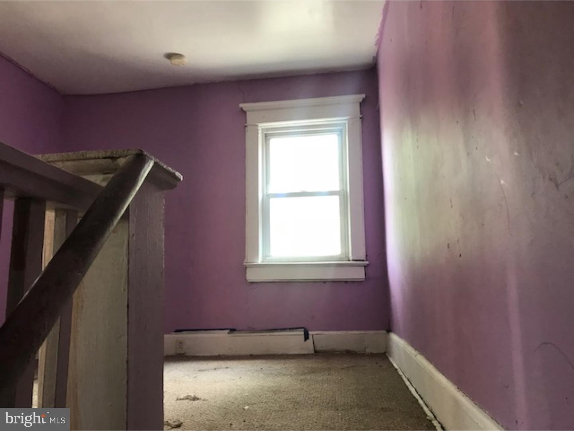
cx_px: 287
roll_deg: -0.4
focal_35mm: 28
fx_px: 464
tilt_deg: +7.6
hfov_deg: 63.4
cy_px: 216
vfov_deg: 49.7
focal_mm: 3.99
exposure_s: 1/24
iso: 32
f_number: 1.8
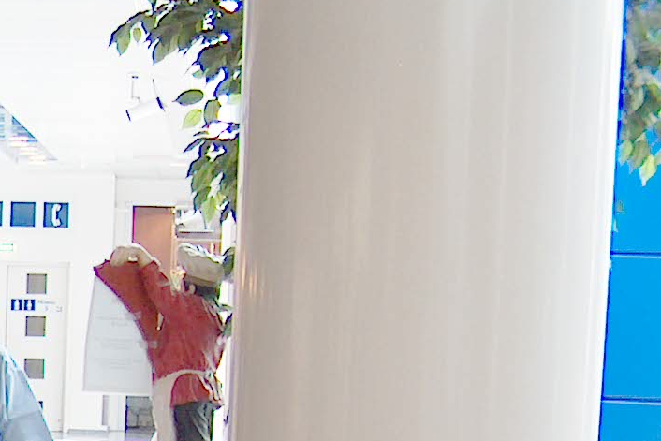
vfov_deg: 9.1
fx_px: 2608
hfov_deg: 13.1
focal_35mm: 142
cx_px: -504
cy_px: 845
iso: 200
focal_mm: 7.6
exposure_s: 1/39.8
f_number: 2.8
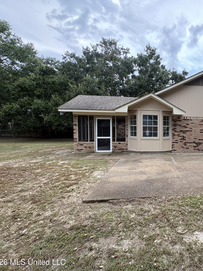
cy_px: 137
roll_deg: -1.3
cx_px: 168
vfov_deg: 84.7
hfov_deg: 61.8
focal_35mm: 19
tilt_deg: -3.8
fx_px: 149
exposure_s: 1/145
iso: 40
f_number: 2.2
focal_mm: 2.22
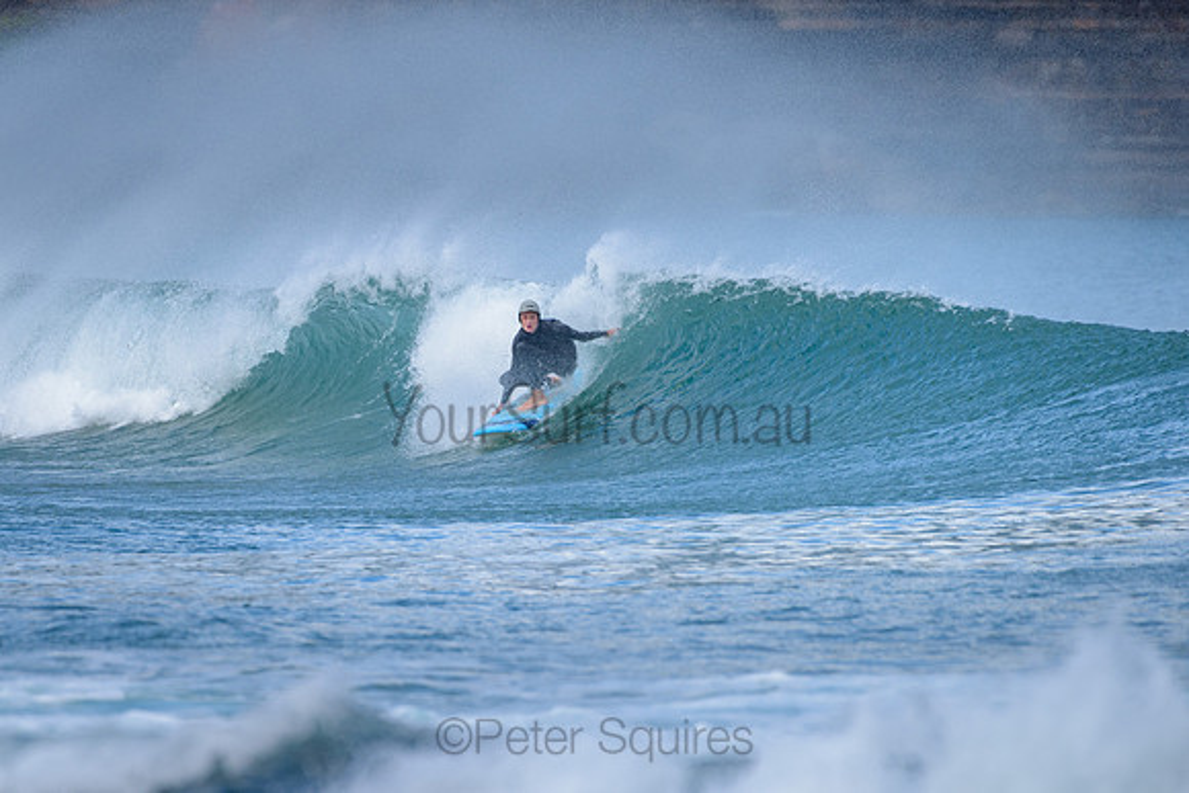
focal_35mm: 613
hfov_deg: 3.4
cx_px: 461
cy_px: 388
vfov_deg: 2.2
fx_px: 20238
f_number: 5.6
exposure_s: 1/2000
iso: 450
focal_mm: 500
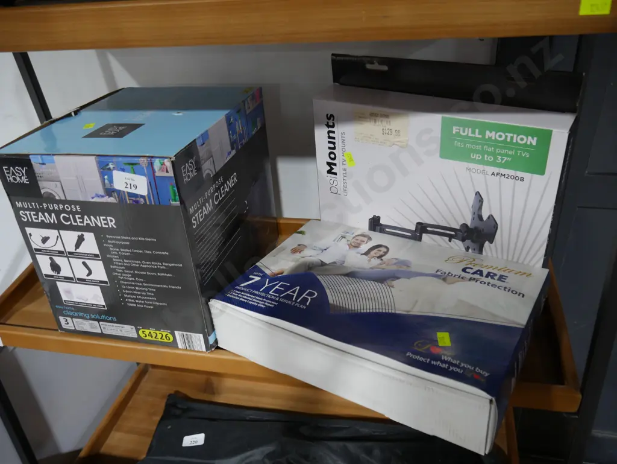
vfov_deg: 49.8
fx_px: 499
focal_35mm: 28
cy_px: 232
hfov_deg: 63.4
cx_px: 308
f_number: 3.5
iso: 500
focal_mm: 14
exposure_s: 1/60
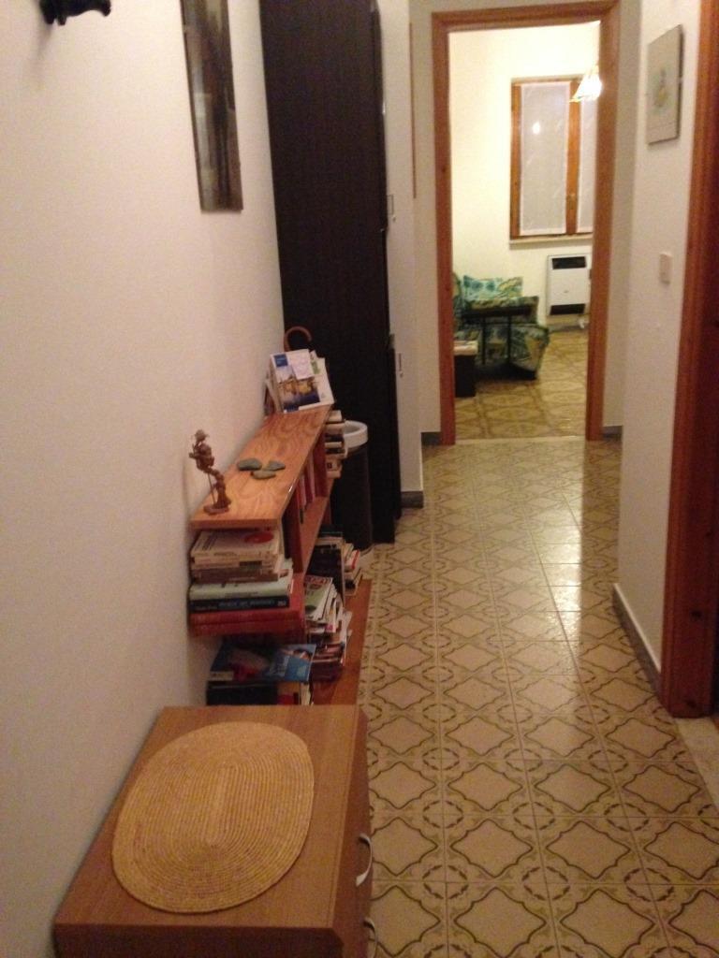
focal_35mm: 33
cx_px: 360
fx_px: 914
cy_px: 479
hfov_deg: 42.9
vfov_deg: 55.4
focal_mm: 4.12
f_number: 2.4
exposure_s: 1/15
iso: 800
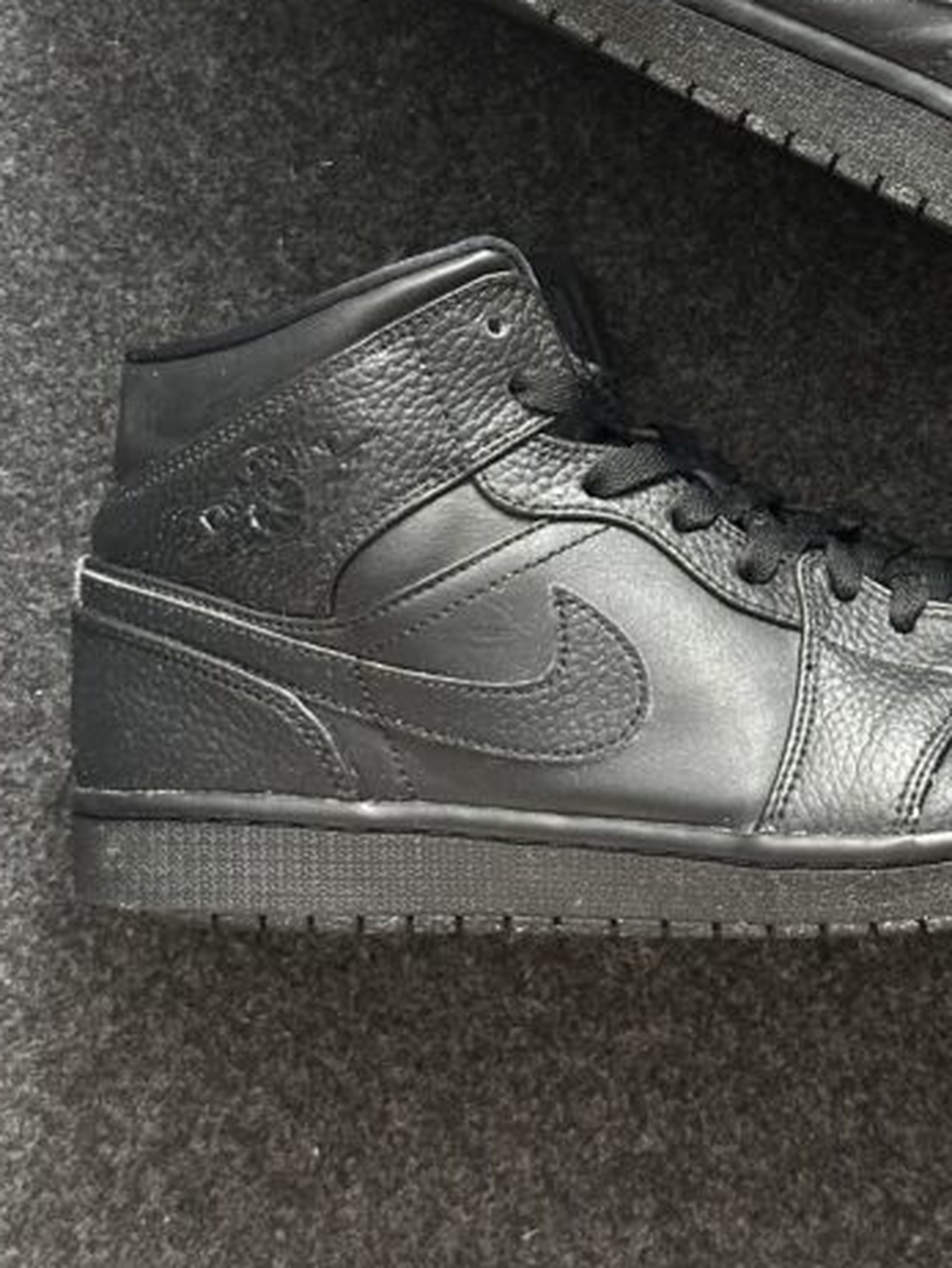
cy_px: 265
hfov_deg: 17.7
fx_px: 3041
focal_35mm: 83
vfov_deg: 23.2
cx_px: 743
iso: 640
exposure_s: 1/25
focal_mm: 6.86
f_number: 1.78
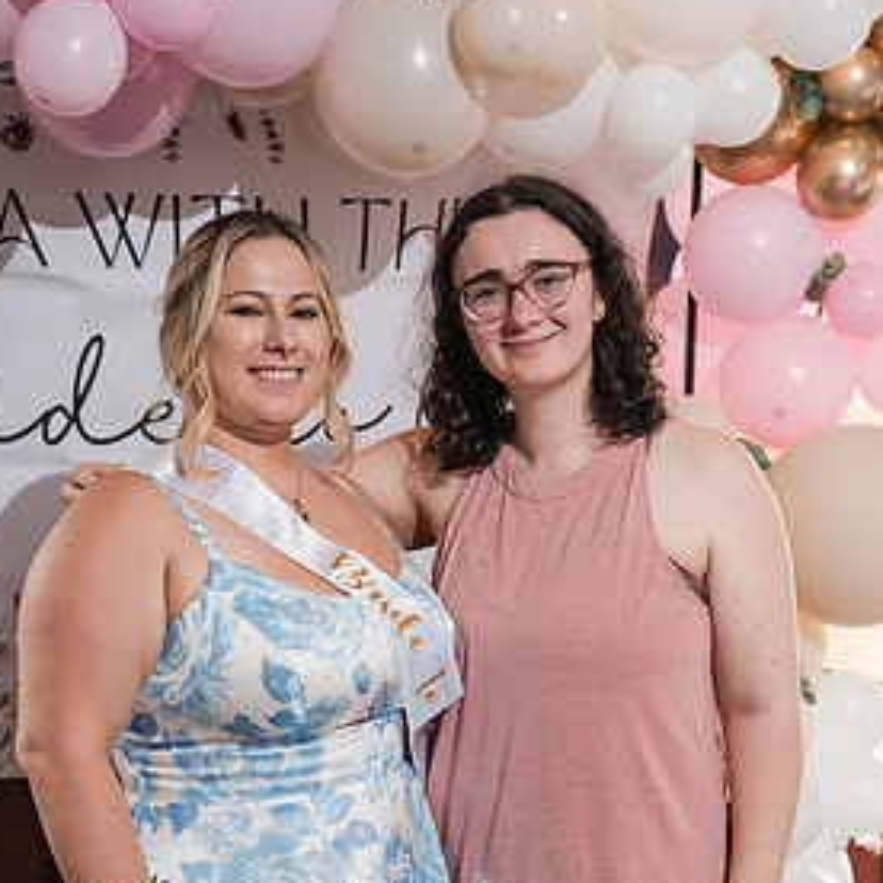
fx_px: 2078
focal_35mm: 72
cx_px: 406
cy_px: 627
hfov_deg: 24.0
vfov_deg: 23.8
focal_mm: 52
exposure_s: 1/250
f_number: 4
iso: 1600
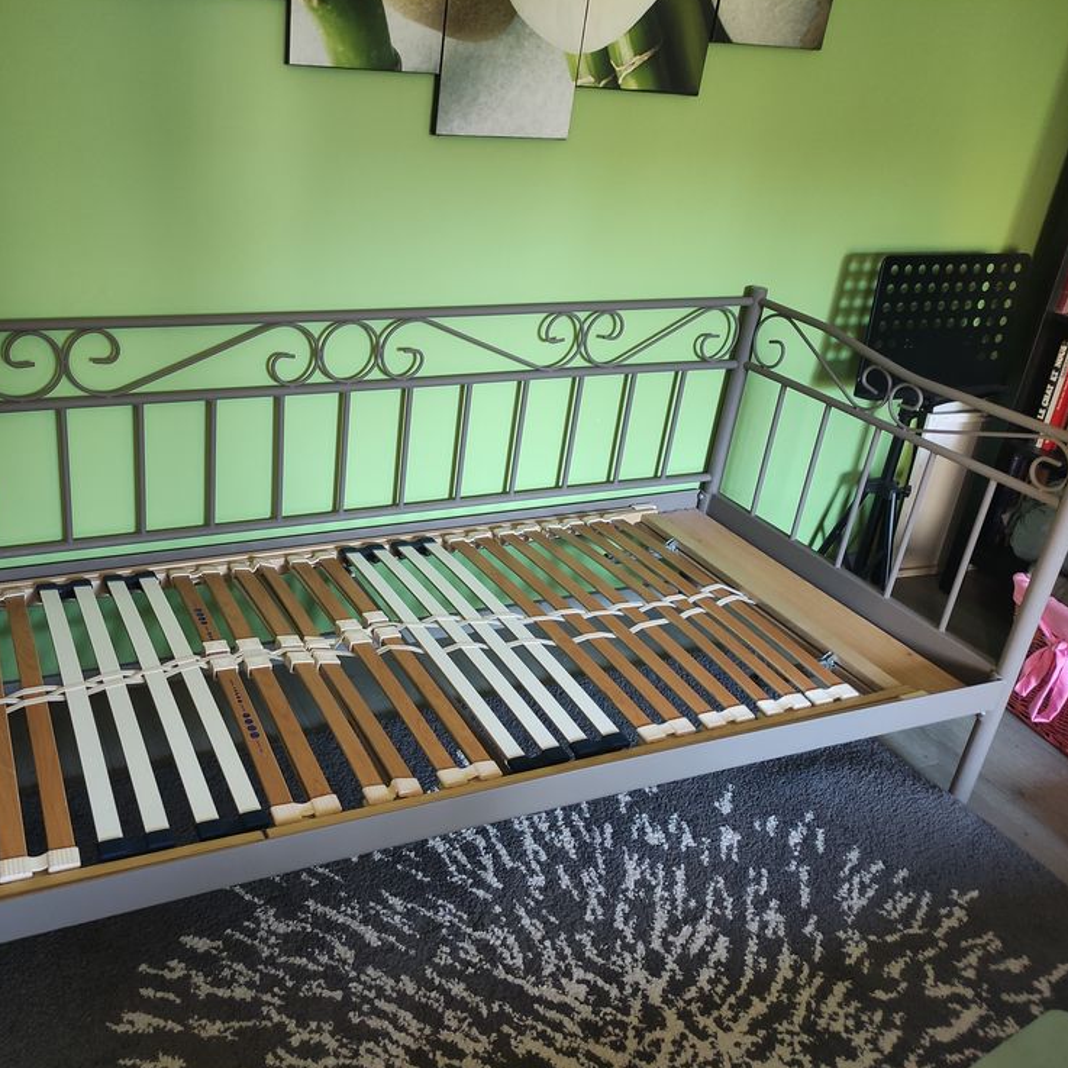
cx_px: 388
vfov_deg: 54.0
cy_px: 534
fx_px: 1047
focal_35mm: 30
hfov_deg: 53.3
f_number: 1.89
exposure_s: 1/33
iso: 1674
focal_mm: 5.43
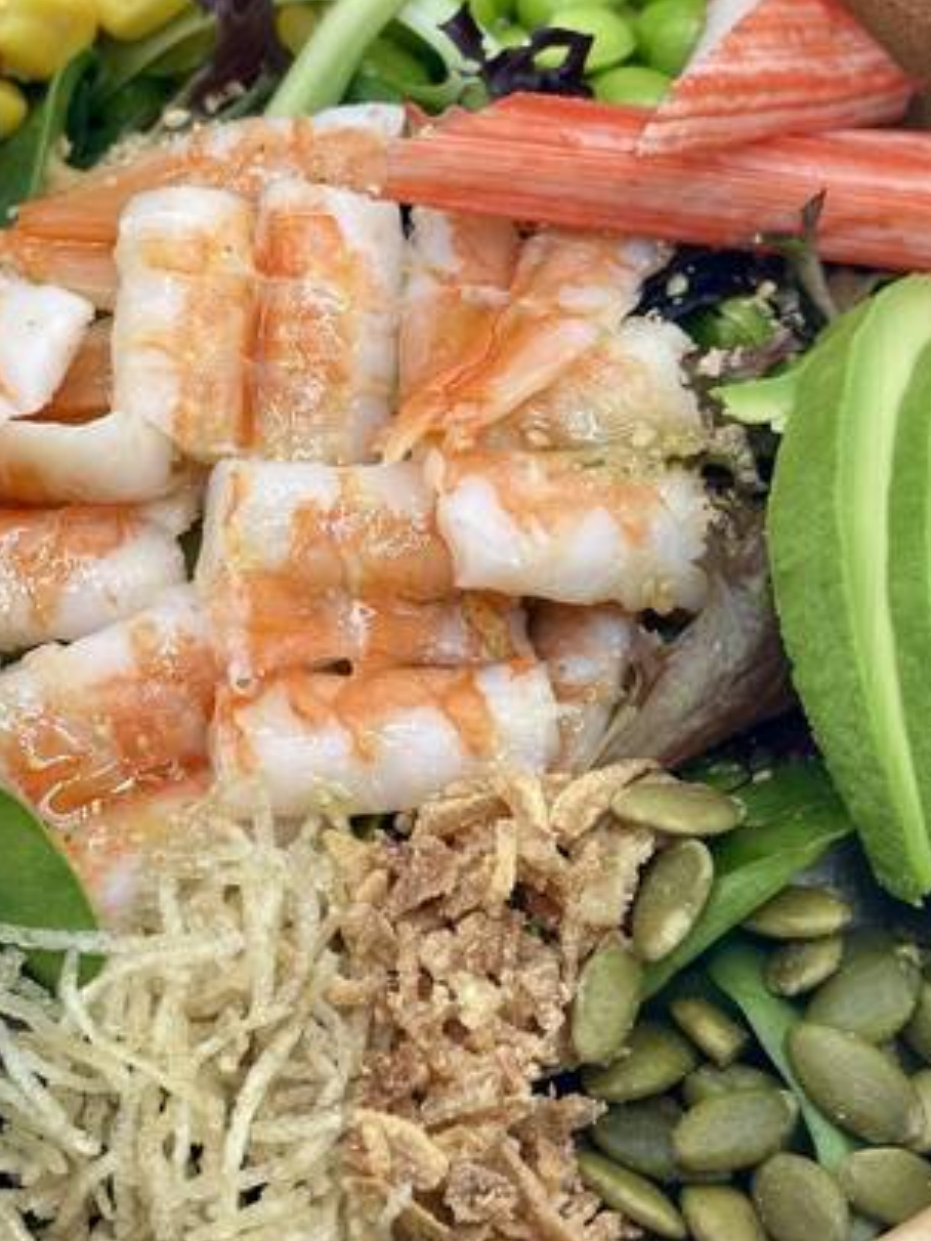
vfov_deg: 22.4
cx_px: 224
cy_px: 456
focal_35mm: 87
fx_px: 3120
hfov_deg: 16.9
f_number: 1.78
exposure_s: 1/911
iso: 64
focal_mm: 6.86
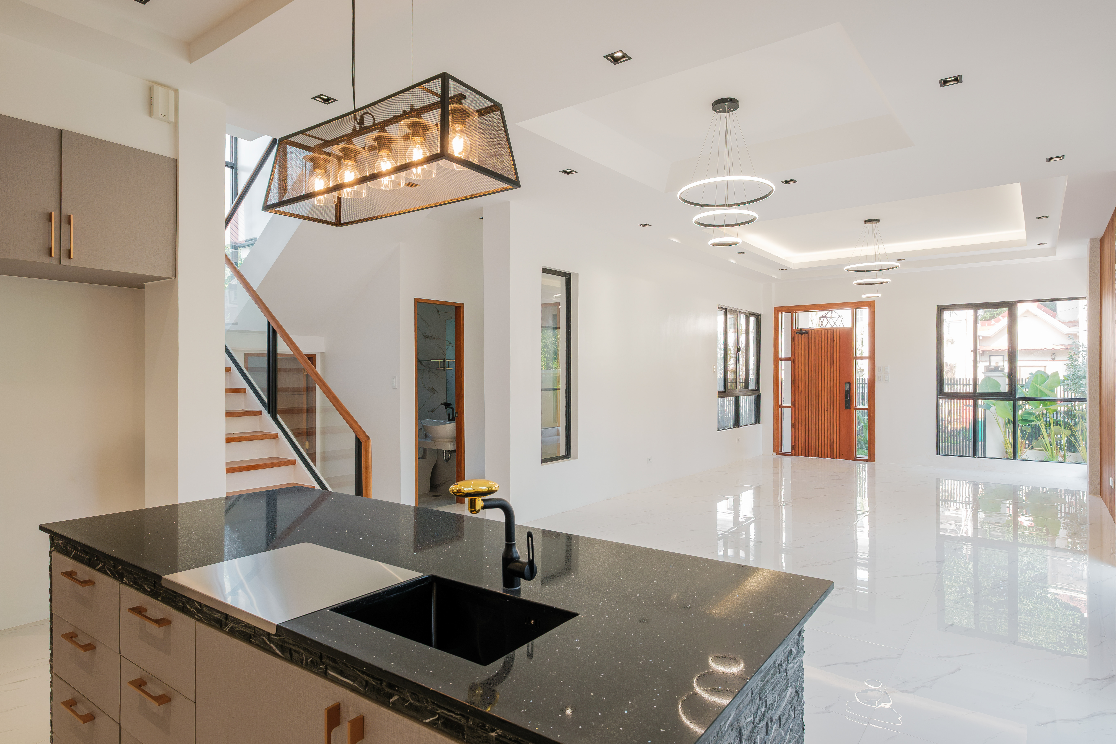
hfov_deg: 90.0
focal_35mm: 18
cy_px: 372
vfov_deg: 67.4
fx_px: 558
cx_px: 558
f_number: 8
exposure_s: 1/30
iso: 500
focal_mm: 12
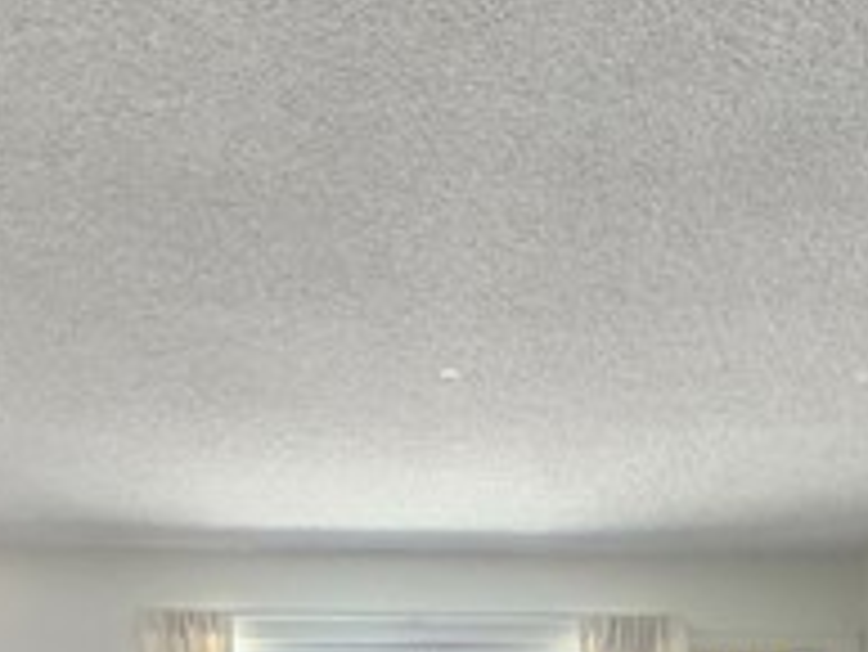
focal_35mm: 43
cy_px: 926
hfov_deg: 43.8
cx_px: 477
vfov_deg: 26.4
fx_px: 1079
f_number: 2.2
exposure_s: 1/60
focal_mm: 2.2
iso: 125
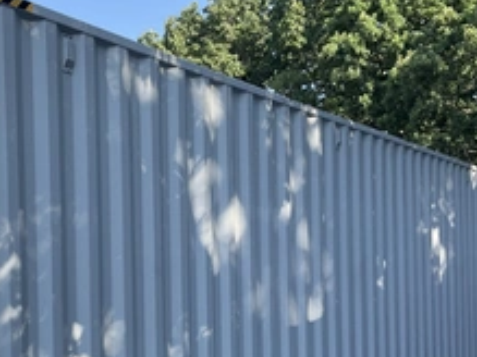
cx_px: 150
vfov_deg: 27.1
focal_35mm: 53
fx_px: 730
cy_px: 272
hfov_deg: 35.7
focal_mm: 3
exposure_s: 1/391
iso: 25
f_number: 1.8
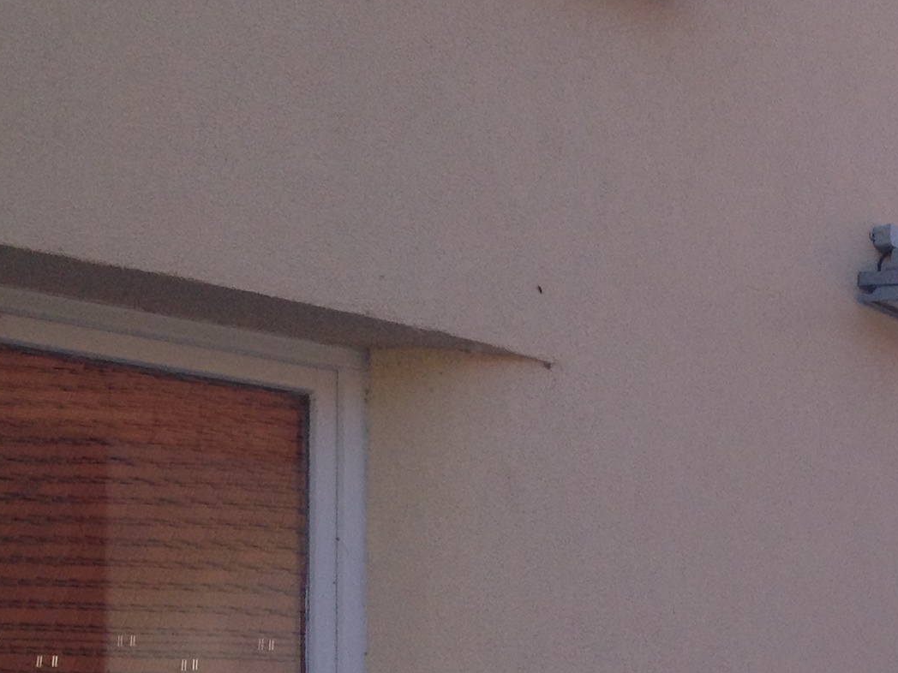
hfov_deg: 16.4
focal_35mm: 109
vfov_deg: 13.0
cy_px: 955
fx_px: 2828
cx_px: 1374
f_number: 2.4
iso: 50
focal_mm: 4.28
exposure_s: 1/569
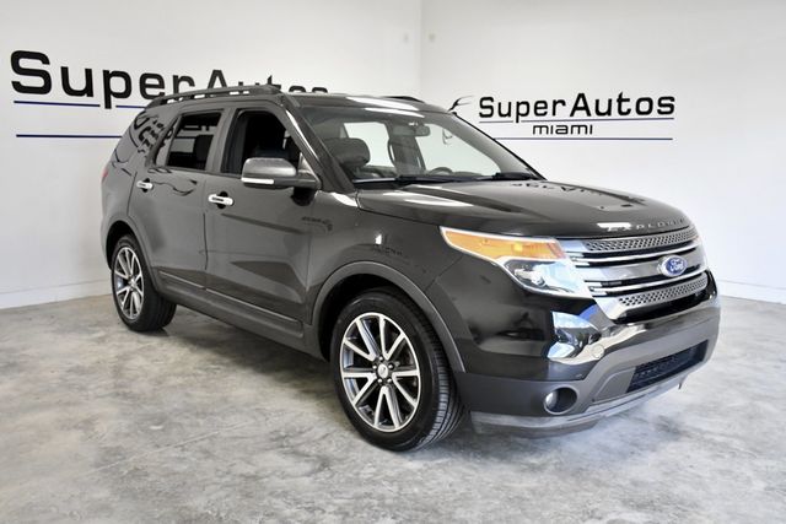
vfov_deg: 40.0
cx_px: 393
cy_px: 262
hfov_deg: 57.2
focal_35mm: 33
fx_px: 721
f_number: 4.5
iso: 2500
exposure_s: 1/800
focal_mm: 22
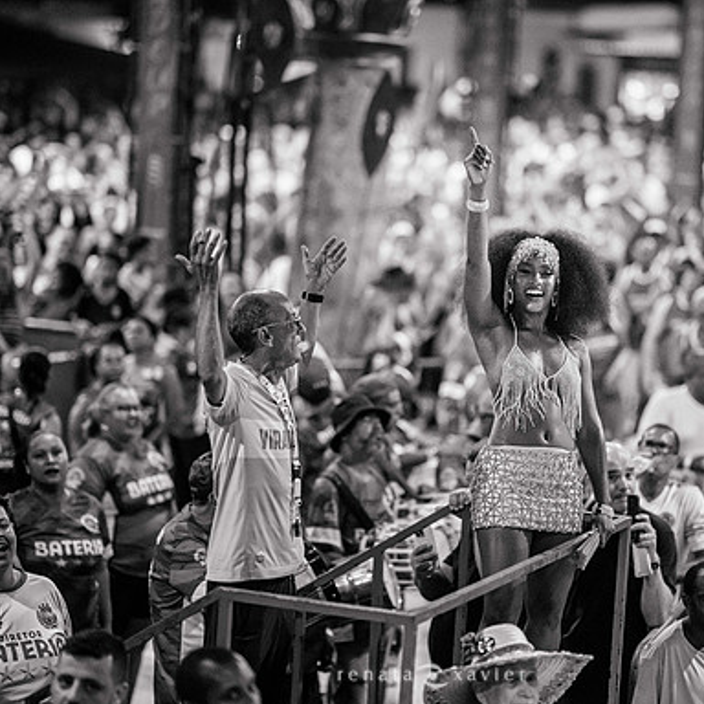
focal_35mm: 109
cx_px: 429
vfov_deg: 16.0
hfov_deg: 16.0
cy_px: 353
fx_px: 2508
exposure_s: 1/1250
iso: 1000
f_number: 1.2
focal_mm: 85
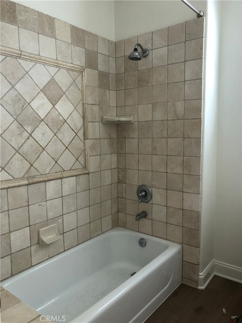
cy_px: 162
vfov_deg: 63.4
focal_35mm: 28
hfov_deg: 49.7
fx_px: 261
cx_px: 121
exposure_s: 1/30
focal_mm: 4
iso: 25
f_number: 1.8
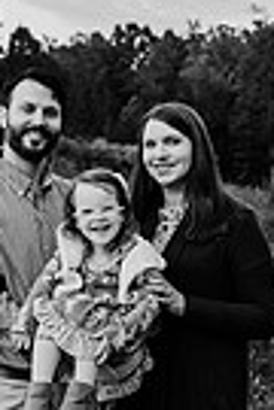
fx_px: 913
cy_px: 103
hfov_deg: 17.1
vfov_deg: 25.1
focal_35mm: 80
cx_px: 113
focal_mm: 24
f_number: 2.8
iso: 640
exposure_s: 1/320
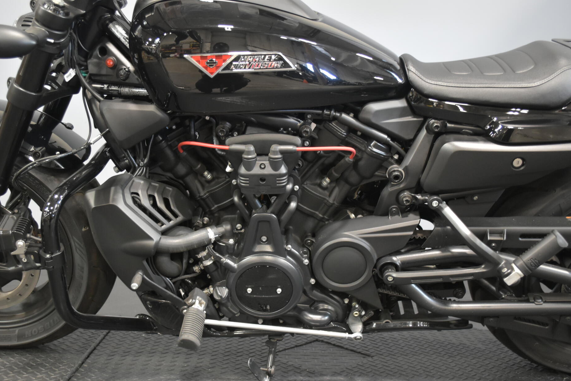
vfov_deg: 34.2
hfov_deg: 49.5
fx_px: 619
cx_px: 272
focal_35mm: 39
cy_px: 202
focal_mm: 24
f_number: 4
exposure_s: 1/10
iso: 1600
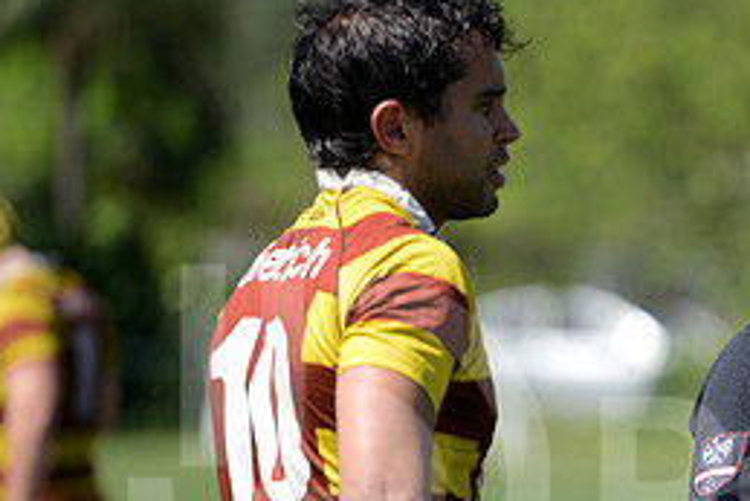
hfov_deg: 4.7
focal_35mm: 436
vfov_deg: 3.2
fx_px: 9088
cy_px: 482
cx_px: 834
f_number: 2.8
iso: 250
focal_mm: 195
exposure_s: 1/1600
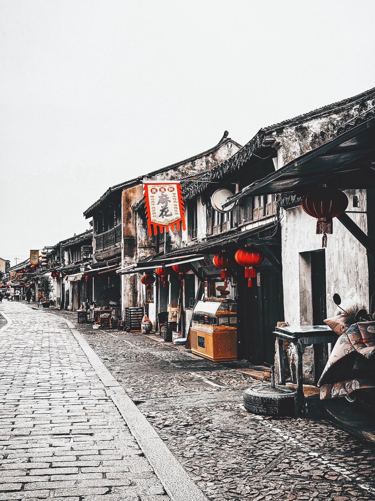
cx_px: 188
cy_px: 250
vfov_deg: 39.7
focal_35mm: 48
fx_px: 693
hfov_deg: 30.3
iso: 64
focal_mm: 6.86
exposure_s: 1/850
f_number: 1.8
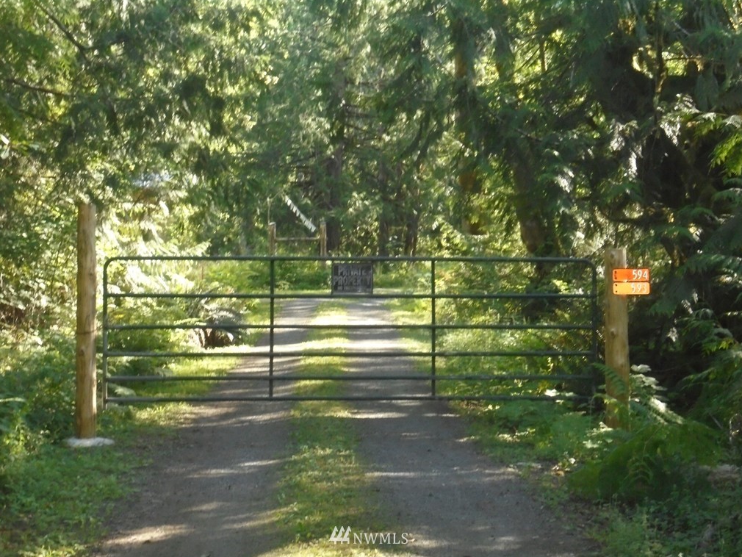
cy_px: 281
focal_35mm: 74
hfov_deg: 26.3
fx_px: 1587
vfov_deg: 19.9
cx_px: 370
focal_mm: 13.1
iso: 400
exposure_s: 1/60
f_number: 6.1
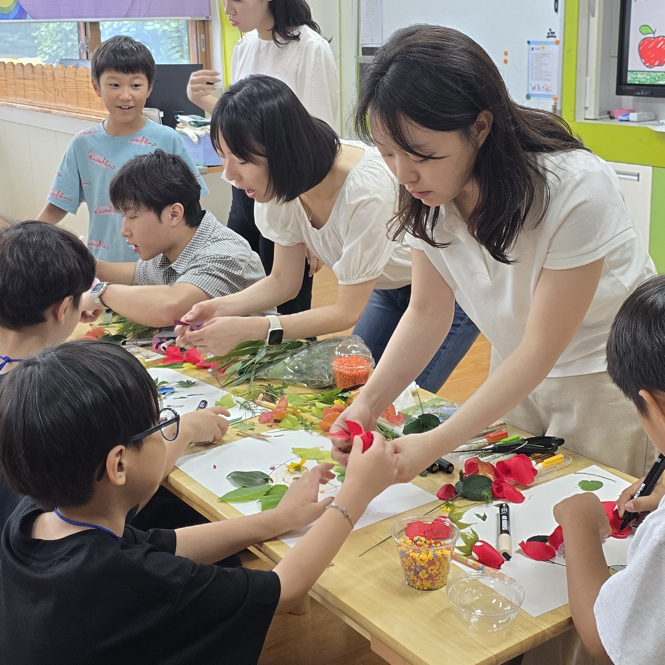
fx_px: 1022
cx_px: 337
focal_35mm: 47
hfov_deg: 36.1
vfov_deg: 35.9
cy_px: 248
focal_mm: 6.3
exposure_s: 1/120
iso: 160
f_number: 1.7
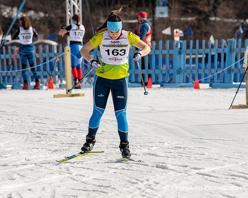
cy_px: 104
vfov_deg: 2.9
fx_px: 3902
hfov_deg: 3.6
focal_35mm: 532
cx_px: 129
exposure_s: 1/1250
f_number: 9
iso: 400
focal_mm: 300
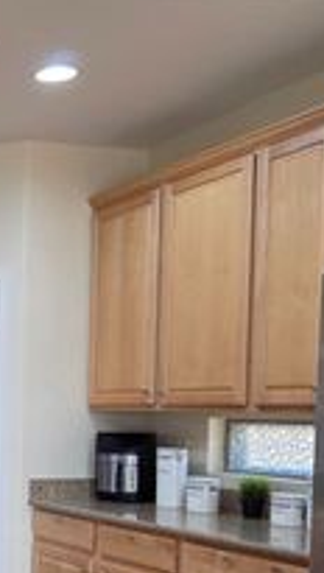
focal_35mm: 61
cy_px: 463
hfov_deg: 17.4
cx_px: -196
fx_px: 927
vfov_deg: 33.3
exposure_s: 1/120
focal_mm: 5.4
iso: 400
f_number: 1.8
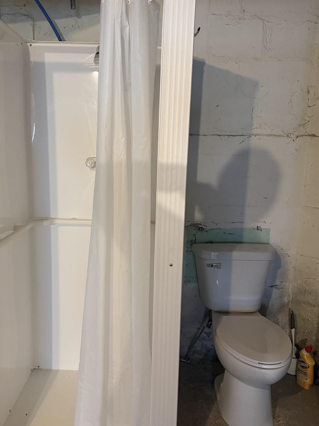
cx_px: 143
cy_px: 223
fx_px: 381
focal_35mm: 31
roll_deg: -1.7
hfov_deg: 45.4
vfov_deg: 58.3
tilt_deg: -11.7
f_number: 1.78
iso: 800
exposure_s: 1/40
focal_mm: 6.76
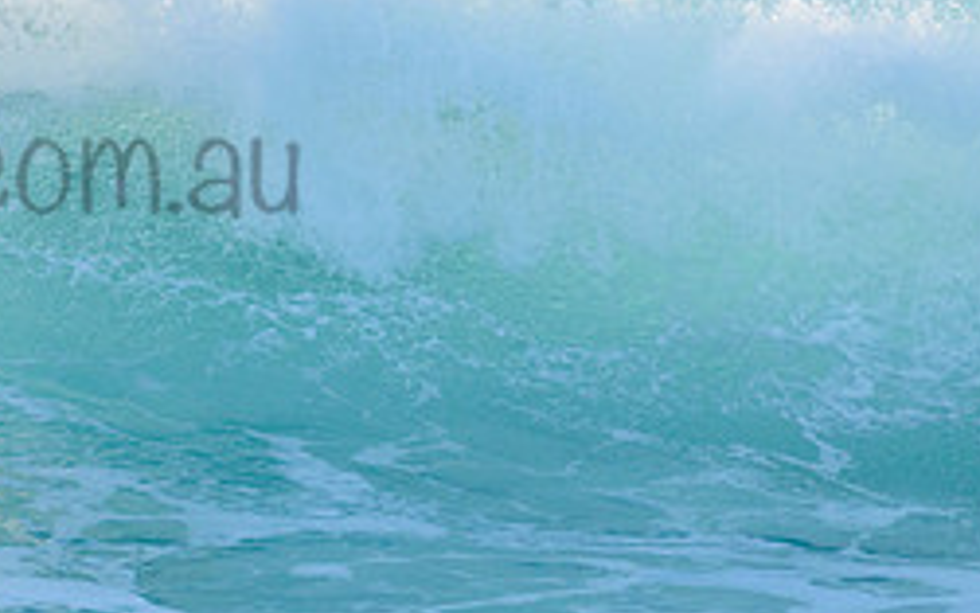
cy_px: 123
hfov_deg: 1.8
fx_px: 31496
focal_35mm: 1179
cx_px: -113
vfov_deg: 1.1
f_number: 5.6
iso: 640
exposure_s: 1/2000
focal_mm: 500
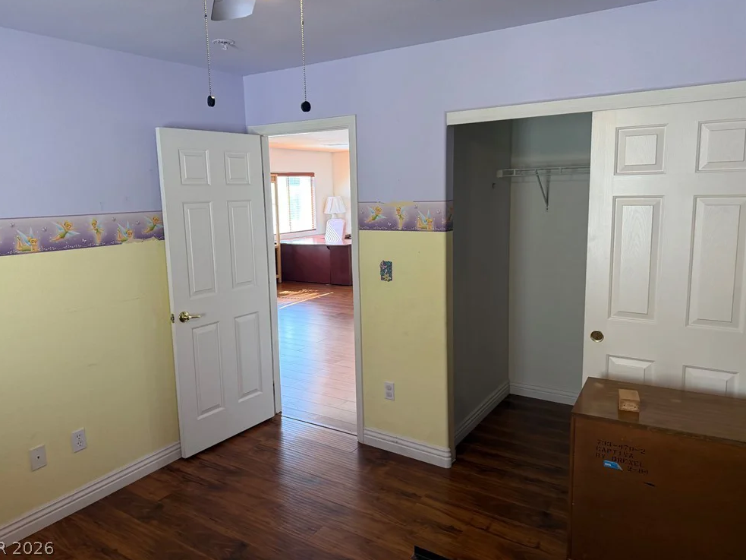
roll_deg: +1.7
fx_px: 539
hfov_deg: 69.4
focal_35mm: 25
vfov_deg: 54.9
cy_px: 269
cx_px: 360
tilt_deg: -8.4
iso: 250
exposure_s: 1/60
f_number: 1.78
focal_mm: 6.76
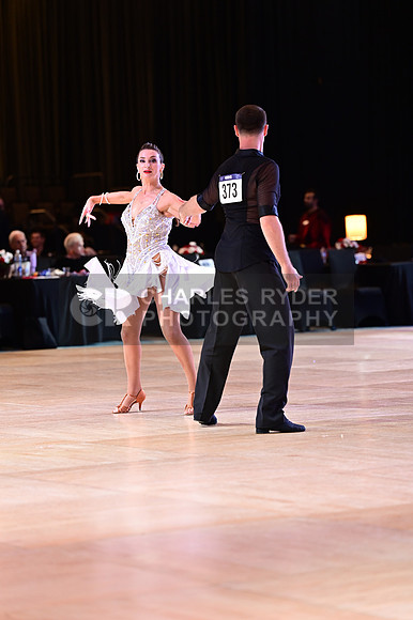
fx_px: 2240
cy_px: 310
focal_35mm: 130
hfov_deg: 10.5
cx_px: 206
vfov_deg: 15.8
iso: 1600
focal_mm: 130
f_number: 3.2
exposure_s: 1/250
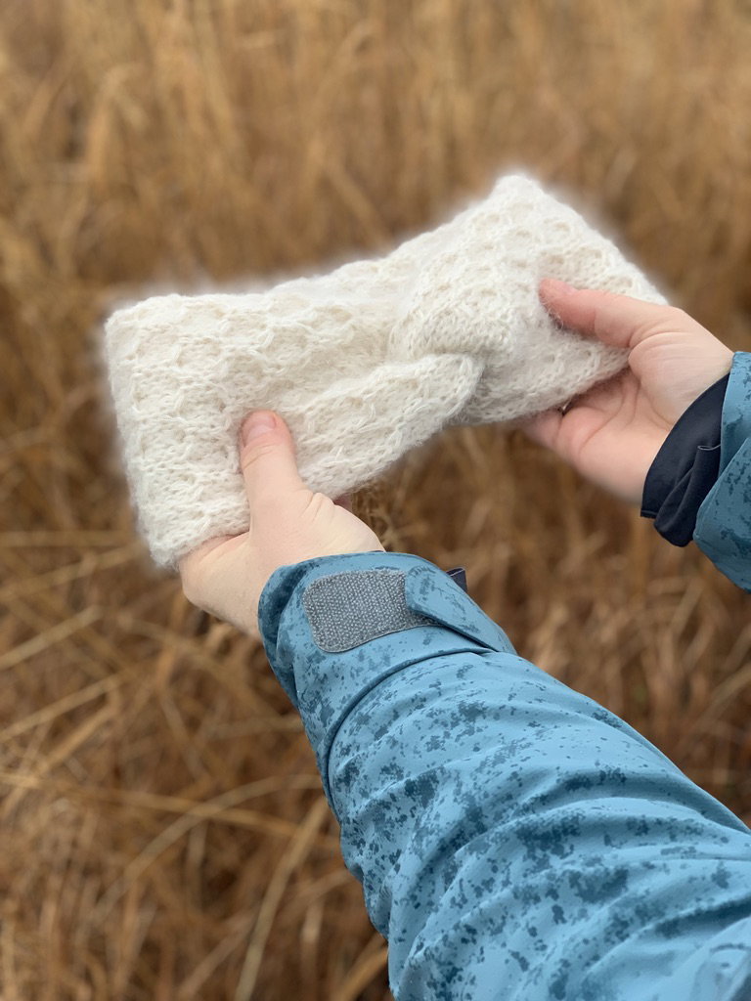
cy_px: 500
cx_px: 376
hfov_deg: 28.0
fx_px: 1504
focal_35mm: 52
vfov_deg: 36.8
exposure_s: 1/122
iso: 64
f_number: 2.4
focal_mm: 6
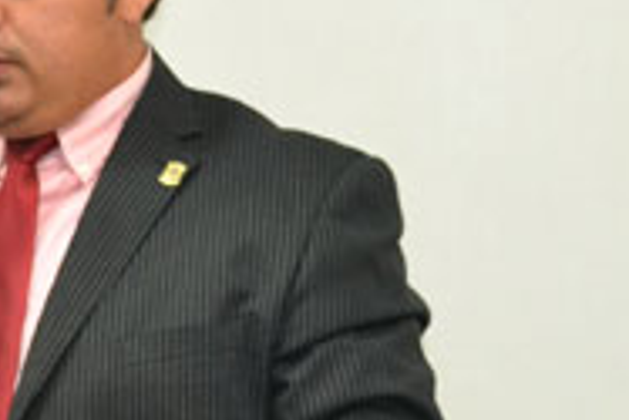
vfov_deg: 13.6
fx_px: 1766
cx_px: -57
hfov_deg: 19.4
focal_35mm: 101
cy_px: 202
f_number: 4.5
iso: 1800
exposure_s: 1/60
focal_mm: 28
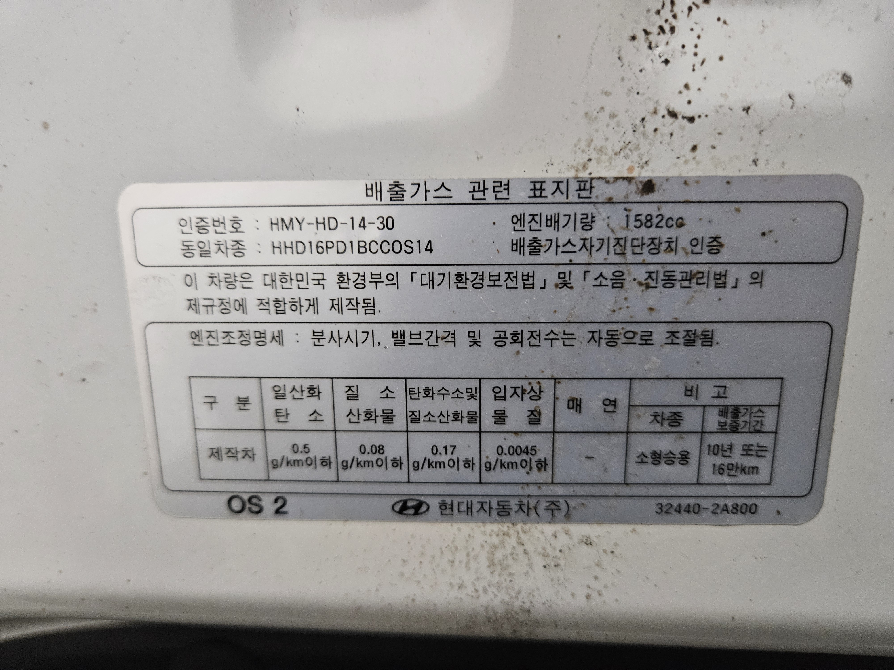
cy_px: 335
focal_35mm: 23
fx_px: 594
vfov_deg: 58.9
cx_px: 447
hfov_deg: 73.9
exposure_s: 1/30
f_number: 1.8
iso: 500
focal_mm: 5.4
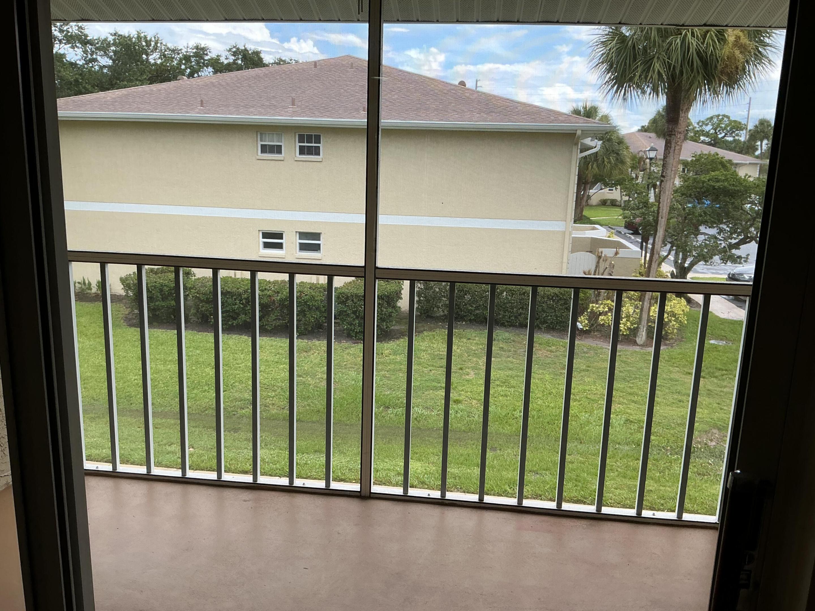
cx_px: 408
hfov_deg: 61.7
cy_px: 306
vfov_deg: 48.2
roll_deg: -0.8
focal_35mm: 29
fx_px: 683
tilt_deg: -13.1
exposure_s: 1/216
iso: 25
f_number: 1.8
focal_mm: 3
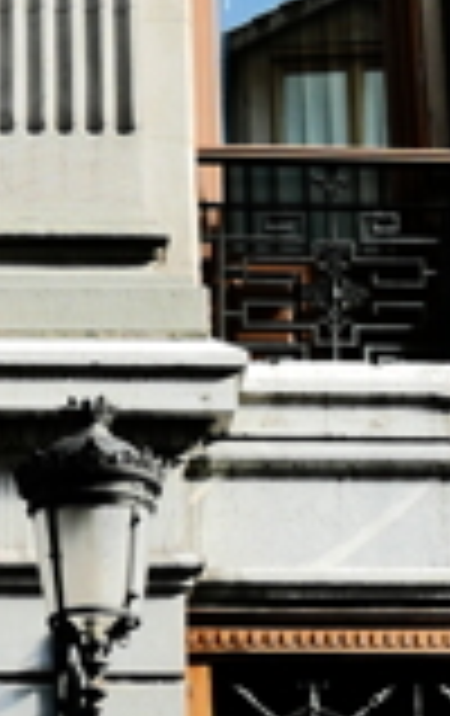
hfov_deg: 10.6
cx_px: -16
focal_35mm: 123
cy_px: 536
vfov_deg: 16.8
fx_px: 2403
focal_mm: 10.9
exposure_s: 1/60
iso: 200
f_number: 8
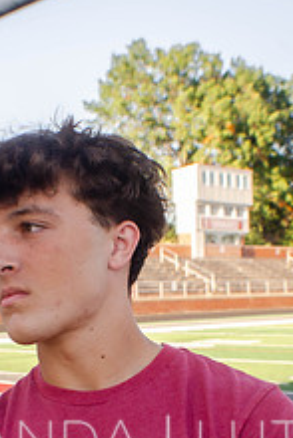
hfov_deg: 12.8
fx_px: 1304
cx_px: 102
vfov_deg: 18.8
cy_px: 374
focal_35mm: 107
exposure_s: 1/160
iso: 200
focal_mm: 35
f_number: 6.3
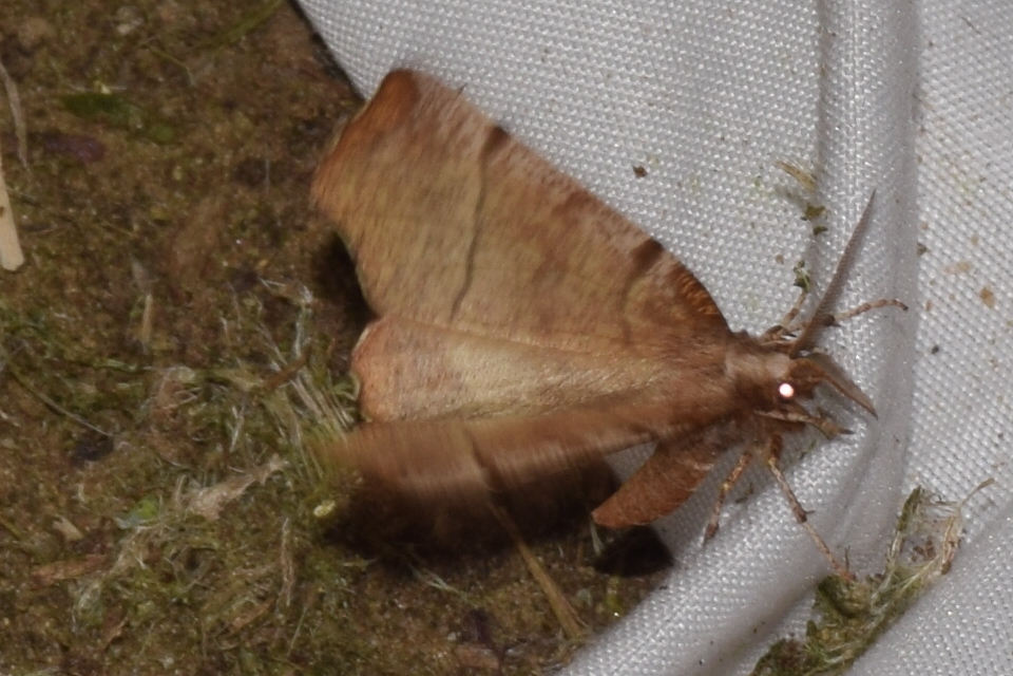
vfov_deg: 6.5
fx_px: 5909
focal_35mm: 210
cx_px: 506
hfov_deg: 9.8
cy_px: 338
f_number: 13
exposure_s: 1/60
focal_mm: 140
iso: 100
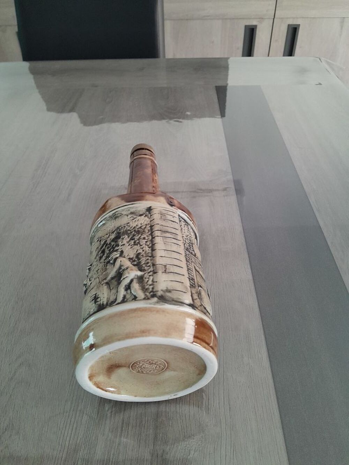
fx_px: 349
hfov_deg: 53.1
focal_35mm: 26
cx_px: 174
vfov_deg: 67.3
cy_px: 232
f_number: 1.8
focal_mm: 3.98
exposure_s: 1/50
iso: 320
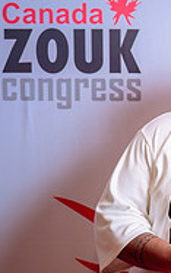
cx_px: 216
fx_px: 1021
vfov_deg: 15.2
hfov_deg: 9.4
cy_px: 215
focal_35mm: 137
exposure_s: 1/125
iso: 200
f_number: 4
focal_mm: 39
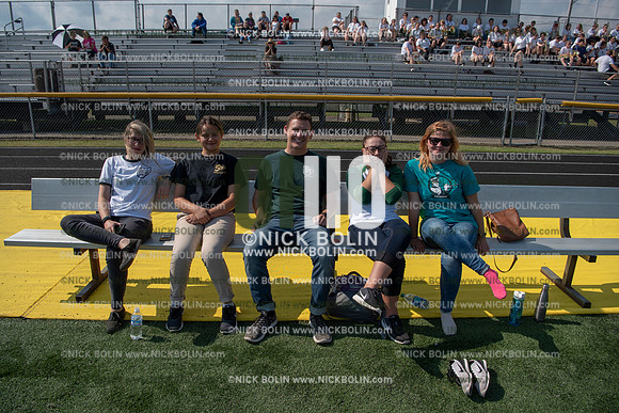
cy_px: 206
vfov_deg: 53.2
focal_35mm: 24
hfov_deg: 73.7
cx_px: 310
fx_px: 413
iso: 200
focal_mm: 24
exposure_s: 1/1600
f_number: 5.6
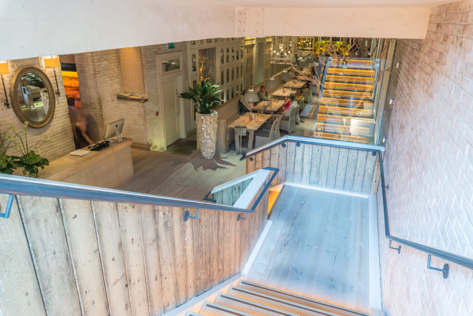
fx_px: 315
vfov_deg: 53.2
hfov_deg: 73.7
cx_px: 236
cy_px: 158
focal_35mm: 24
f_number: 11
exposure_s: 1/1.25
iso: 100
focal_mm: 24
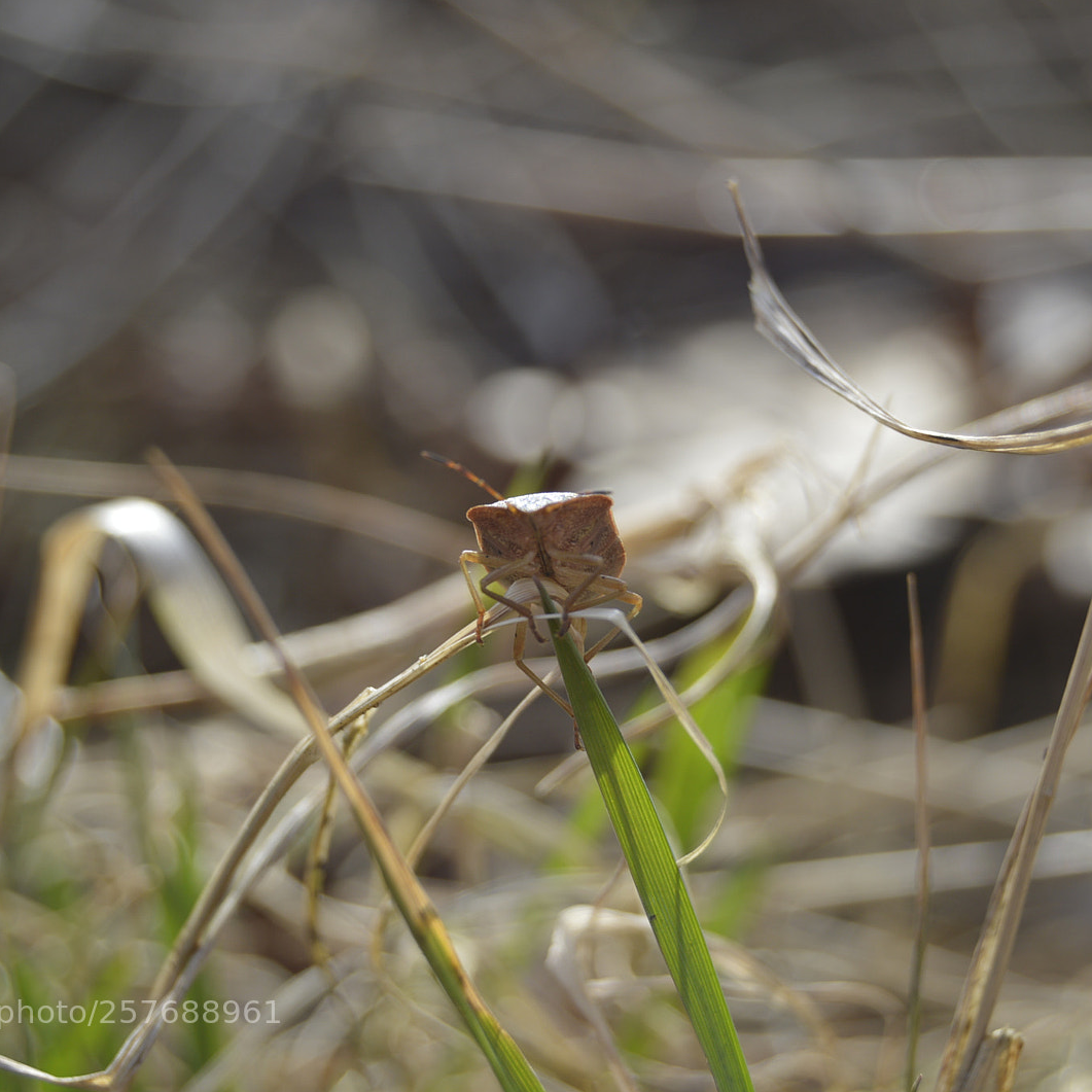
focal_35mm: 106
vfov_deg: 16.5
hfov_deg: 16.5
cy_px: 545
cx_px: 566
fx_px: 3770
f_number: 7.1
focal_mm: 55
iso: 100
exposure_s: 1/200
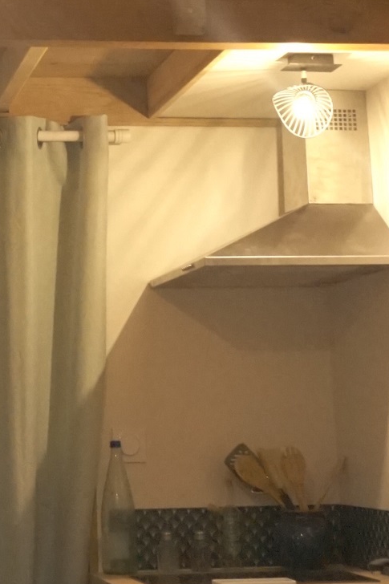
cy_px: 9
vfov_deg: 20.0
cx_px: -46
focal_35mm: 99
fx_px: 1605
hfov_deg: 13.5
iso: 2000
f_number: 3.5
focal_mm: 16
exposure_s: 1/160
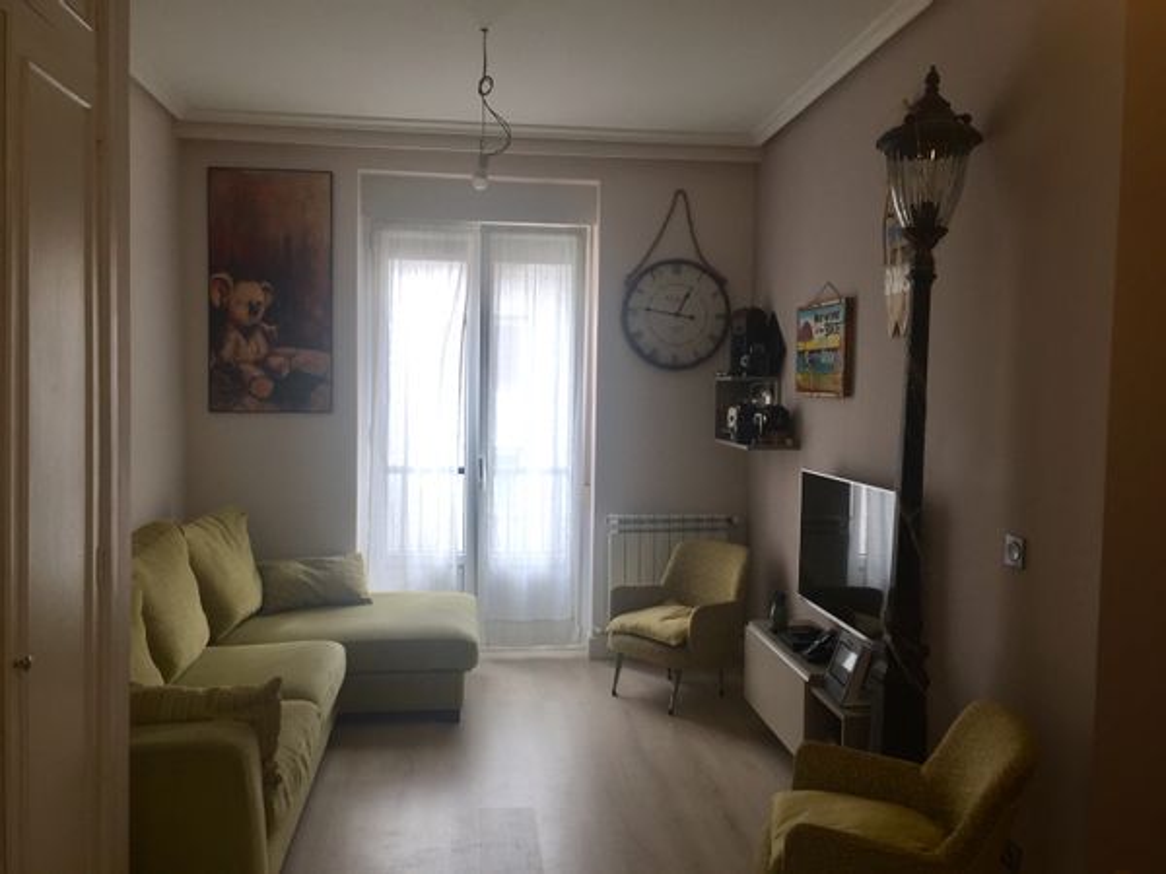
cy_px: 437
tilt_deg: -2.2
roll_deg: -0.7
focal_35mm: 29
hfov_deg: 61.7
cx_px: 583
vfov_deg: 48.2
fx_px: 977
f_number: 2.2
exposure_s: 1/100
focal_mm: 4.15
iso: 32
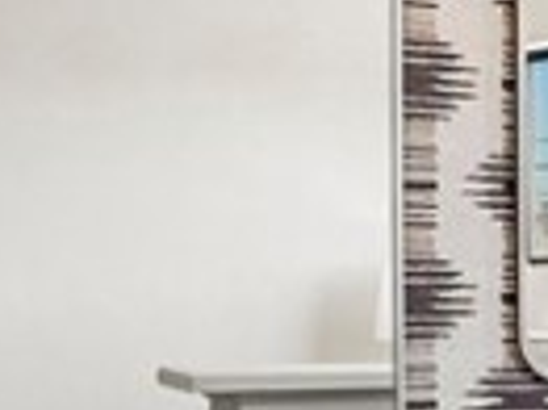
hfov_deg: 12.6
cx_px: 1339
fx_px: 1898
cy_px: 314
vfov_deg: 12.3
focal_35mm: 120
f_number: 8
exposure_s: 1/80
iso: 400
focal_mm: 16
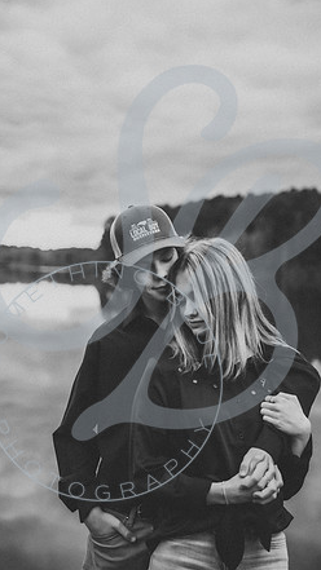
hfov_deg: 19.4
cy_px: 283
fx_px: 938
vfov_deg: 33.8
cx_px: 160
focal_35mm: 62
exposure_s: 1/500
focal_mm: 58
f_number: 2.8
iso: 100
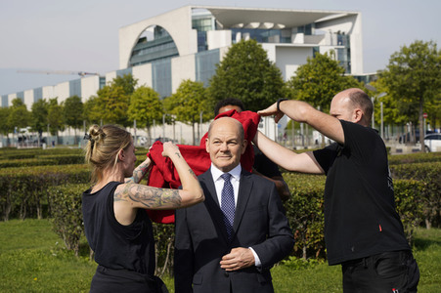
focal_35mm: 64
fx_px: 783
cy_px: 146
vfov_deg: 21.2
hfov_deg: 31.4
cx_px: 220
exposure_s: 1/500
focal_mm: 64
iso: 100
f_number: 6.3
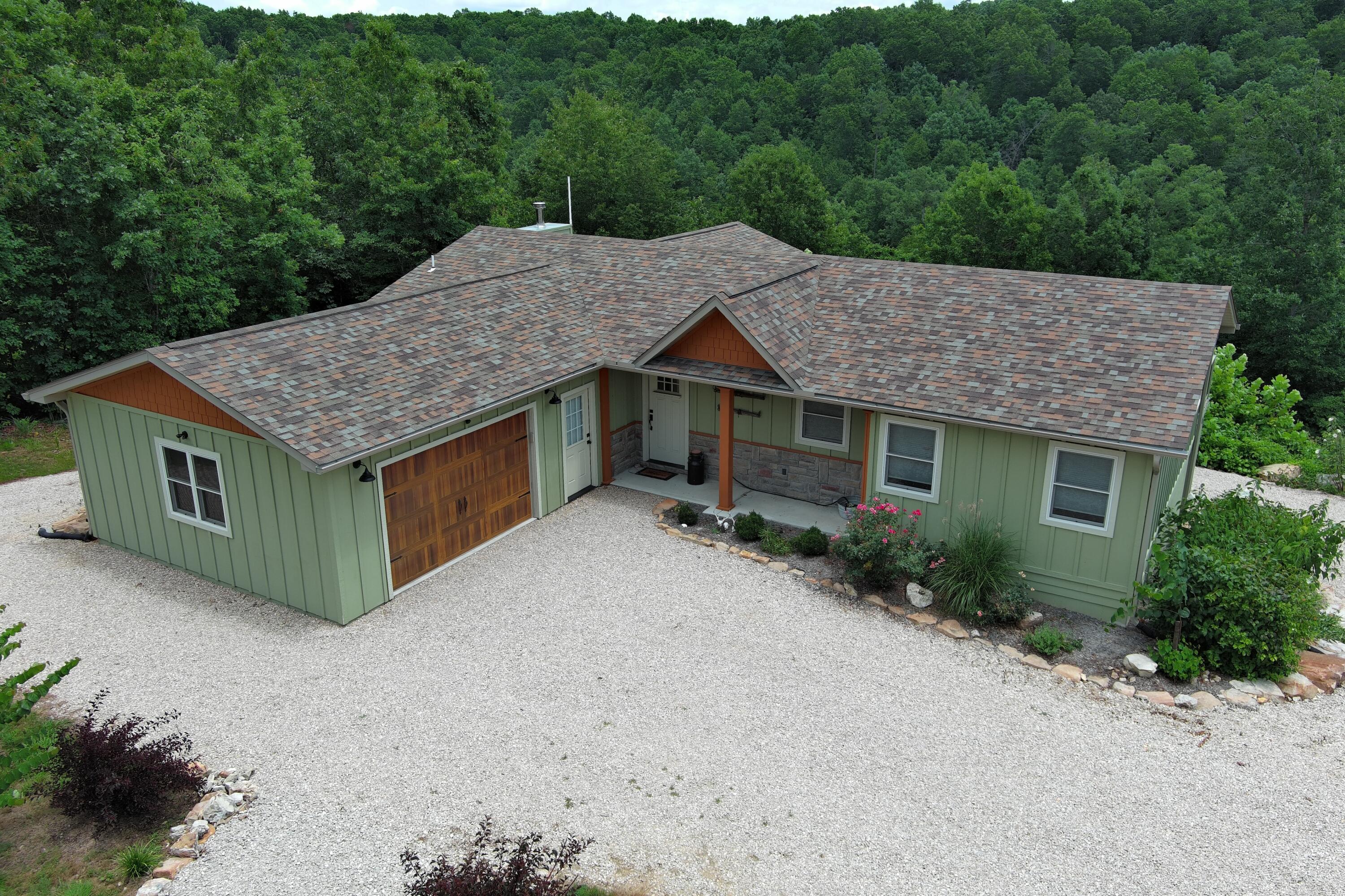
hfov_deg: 63.7
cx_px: 672
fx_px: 1083
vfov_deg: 45.0
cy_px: 448
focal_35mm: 29
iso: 100
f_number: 2.8
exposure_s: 1/936
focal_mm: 10.57
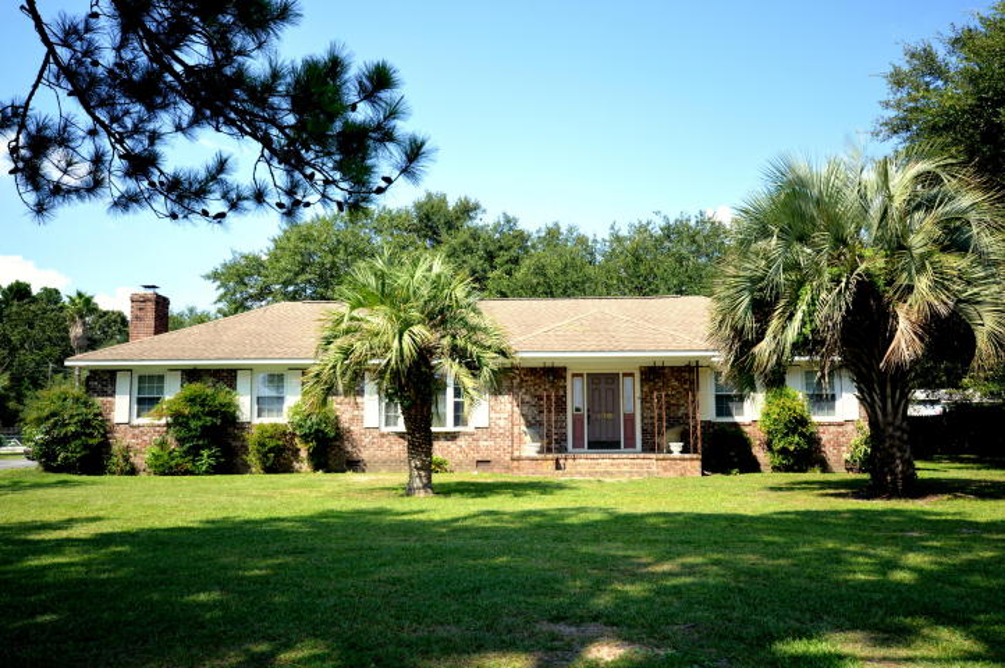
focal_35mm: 30
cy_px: 334
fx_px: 837
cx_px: 502
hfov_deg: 62.0
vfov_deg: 43.5
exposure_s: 1/160
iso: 100
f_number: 6.3
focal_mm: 20
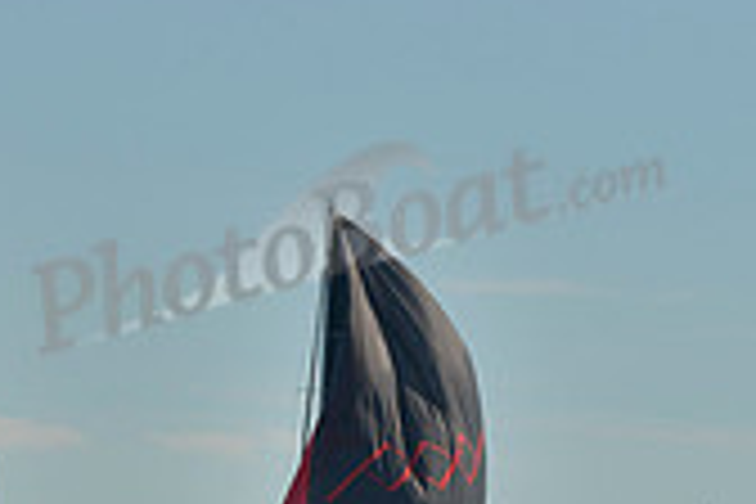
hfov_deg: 6.4
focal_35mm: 318
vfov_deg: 4.3
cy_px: 533
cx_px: -198
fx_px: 6677
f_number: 6.3
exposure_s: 1/1250
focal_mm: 92
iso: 400
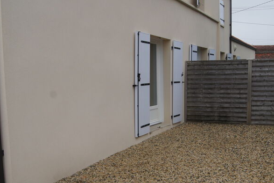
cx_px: 146
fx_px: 350
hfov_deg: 42.7
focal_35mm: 46
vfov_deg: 29.0
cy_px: 122
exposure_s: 1/80
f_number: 9
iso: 200
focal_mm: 18
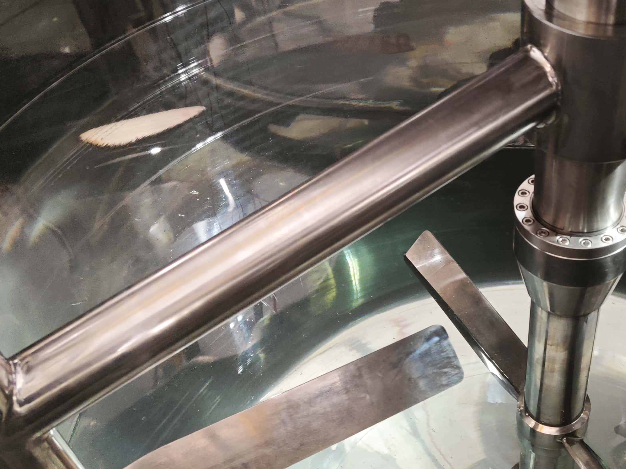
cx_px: 535
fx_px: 778
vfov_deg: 32.5
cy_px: 385
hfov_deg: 41.2
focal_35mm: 43
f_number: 1.8
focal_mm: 5.43
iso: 800
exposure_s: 1/25
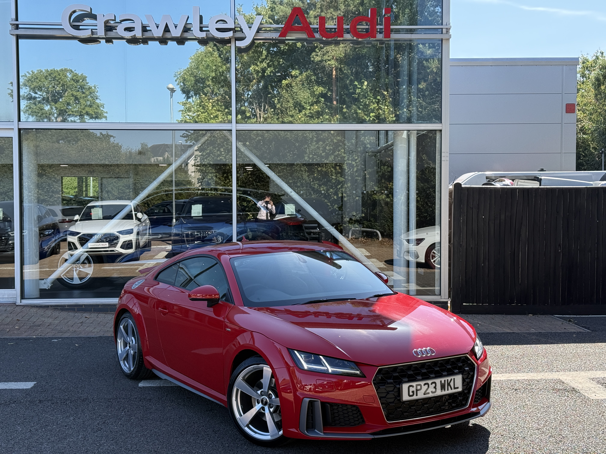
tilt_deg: -1.1
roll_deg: +0.5
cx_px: 303
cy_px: 227
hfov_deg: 39.7
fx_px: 840
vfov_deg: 30.3
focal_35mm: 48
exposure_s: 1/1330
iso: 100
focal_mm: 6.76
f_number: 1.78
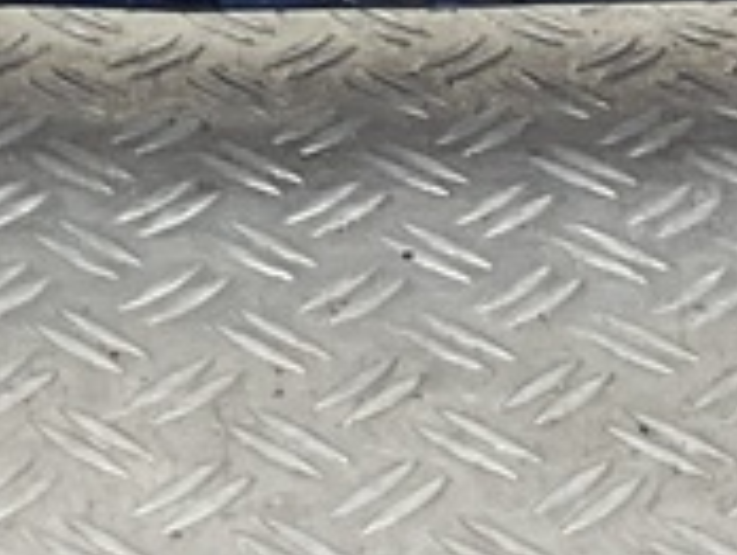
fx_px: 3582
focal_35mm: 168
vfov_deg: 8.0
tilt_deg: -11.6
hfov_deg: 11.7
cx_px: 51
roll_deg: -1.4
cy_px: -907
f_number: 1.8
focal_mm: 3
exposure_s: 1/120
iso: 32
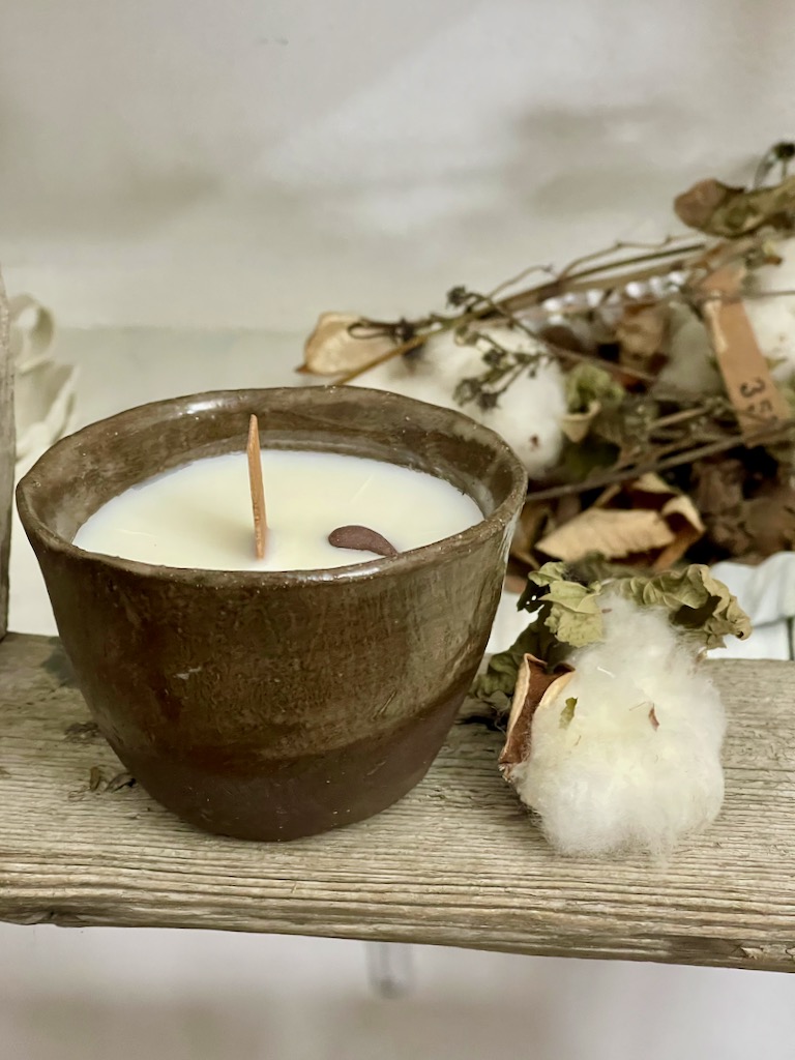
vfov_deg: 30.3
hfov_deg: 22.9
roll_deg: +3.5
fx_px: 1960
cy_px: 530
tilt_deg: -28.2
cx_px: 398
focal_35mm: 64
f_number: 2.2
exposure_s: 1/33
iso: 640
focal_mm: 7.5
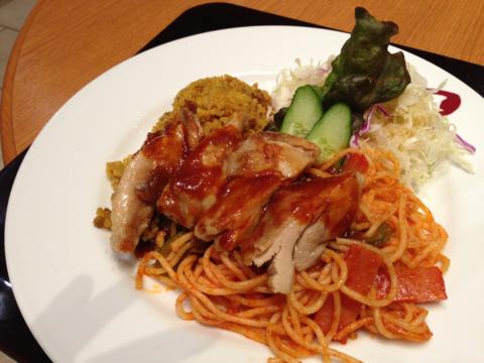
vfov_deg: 42.9
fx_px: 461
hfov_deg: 55.4
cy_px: 182
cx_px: 242
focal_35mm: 33
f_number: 2.4
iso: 64
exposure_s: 1/20
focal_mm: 4.13
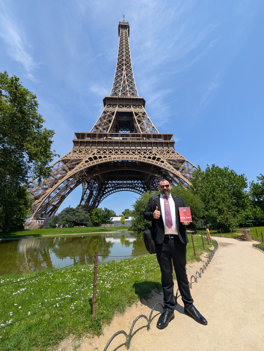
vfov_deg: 110.5
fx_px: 122
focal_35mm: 12
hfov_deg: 94.6
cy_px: 176
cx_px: 132
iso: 55
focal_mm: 2.02
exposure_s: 1/3436
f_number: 1.7
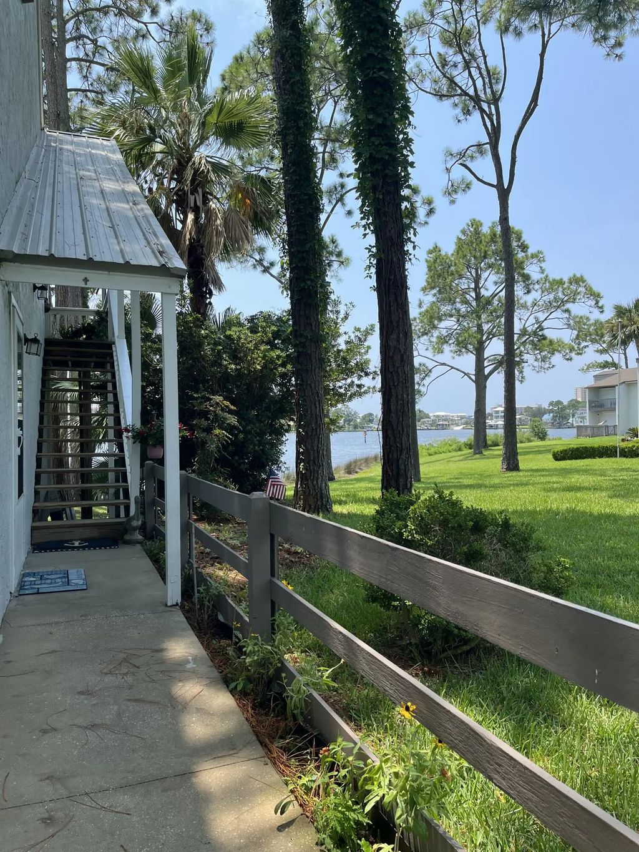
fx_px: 640
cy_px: 426
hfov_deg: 53.1
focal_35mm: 26
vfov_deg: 67.3
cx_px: 320
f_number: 1.6
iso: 50
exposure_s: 1/1458
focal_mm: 5.1
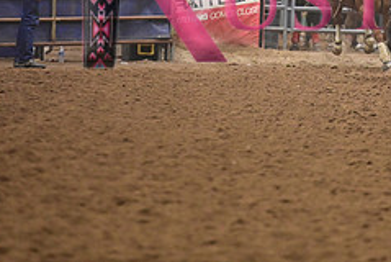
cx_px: 384
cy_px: -52
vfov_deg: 2.8
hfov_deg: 4.2
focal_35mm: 485
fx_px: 5274
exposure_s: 1/640
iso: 5000
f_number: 2.8
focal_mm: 200
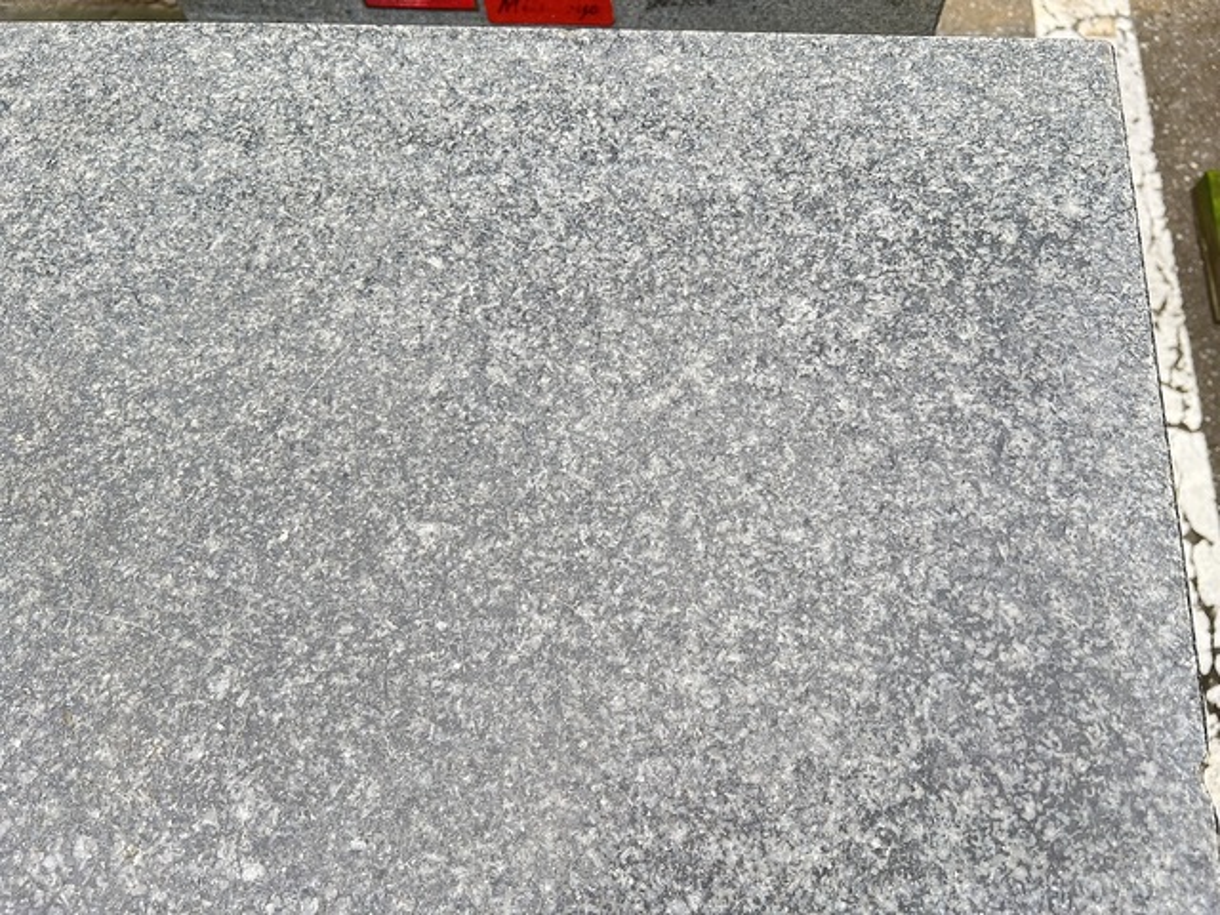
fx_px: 916
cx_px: 610
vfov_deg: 53.1
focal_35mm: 26
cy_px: 458
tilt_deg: -69.7
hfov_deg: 67.3
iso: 50
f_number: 1.5
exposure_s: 1/190
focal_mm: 5.7
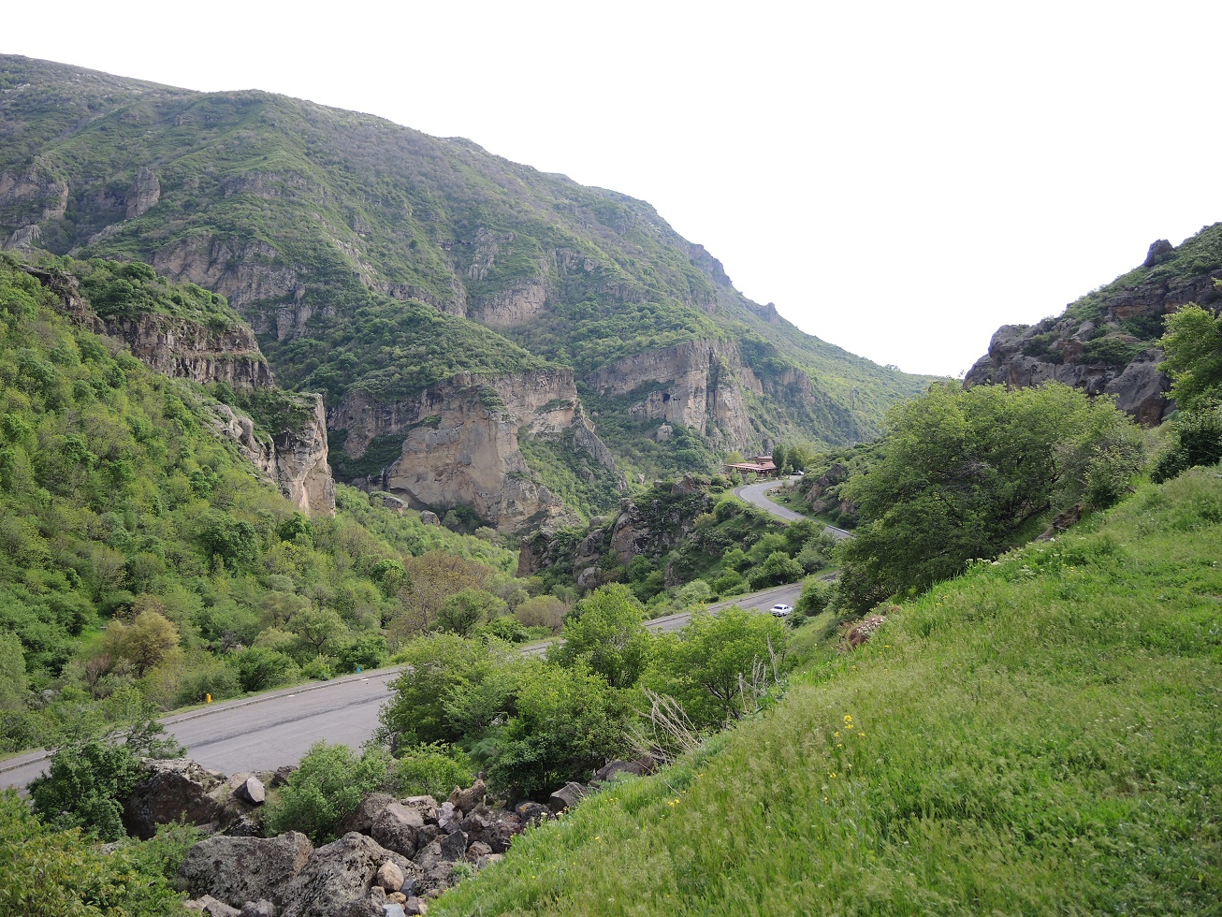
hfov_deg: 63.4
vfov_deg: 49.8
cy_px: 458
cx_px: 611
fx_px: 989
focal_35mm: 28
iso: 80
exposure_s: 1/500
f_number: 2
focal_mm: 6
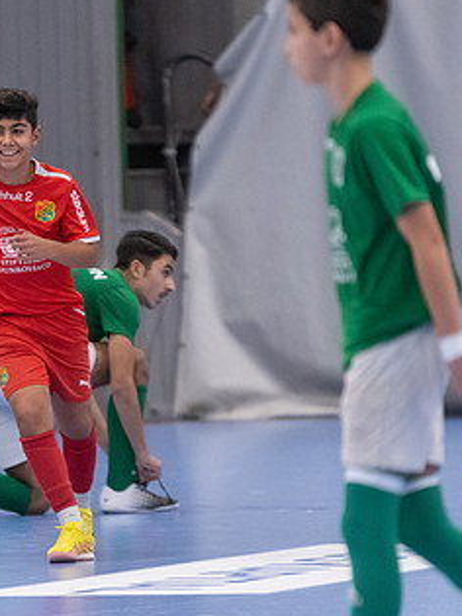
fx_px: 9473
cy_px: 355
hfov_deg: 2.8
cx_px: -35
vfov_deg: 3.7
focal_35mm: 532
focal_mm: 200
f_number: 3.2
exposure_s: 1/400
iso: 6400
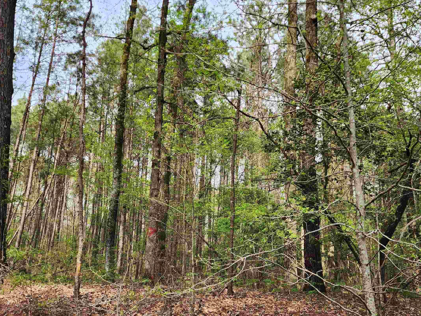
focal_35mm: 33
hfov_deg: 55.2
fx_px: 401
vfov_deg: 42.6
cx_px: 237
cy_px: 200
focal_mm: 6.4
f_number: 1.8
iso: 12
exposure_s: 1/239
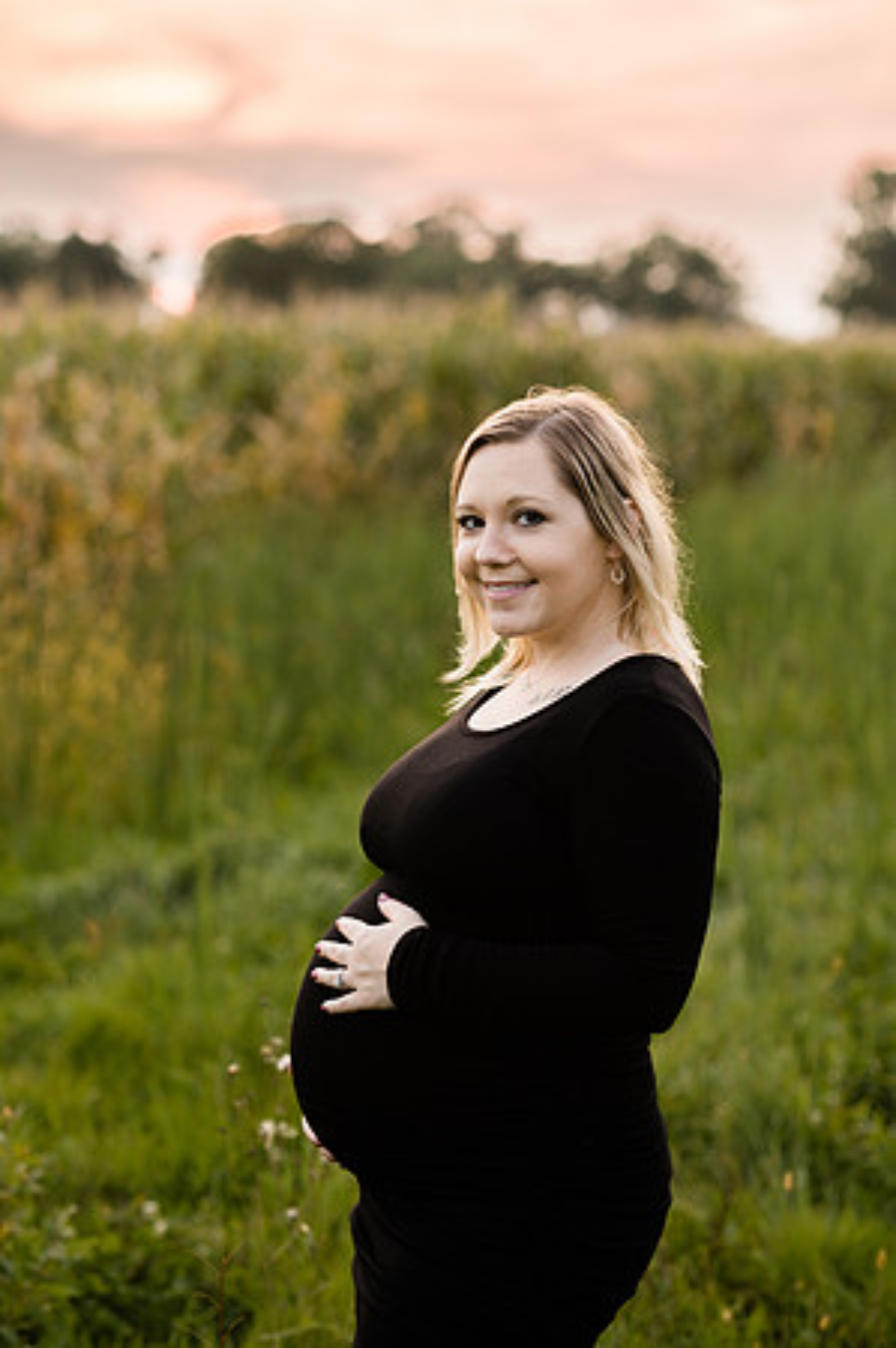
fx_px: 3180
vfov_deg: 23.9
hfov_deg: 16.0
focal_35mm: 85
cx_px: 448
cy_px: 674
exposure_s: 1/320
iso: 200
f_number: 3.2
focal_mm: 85
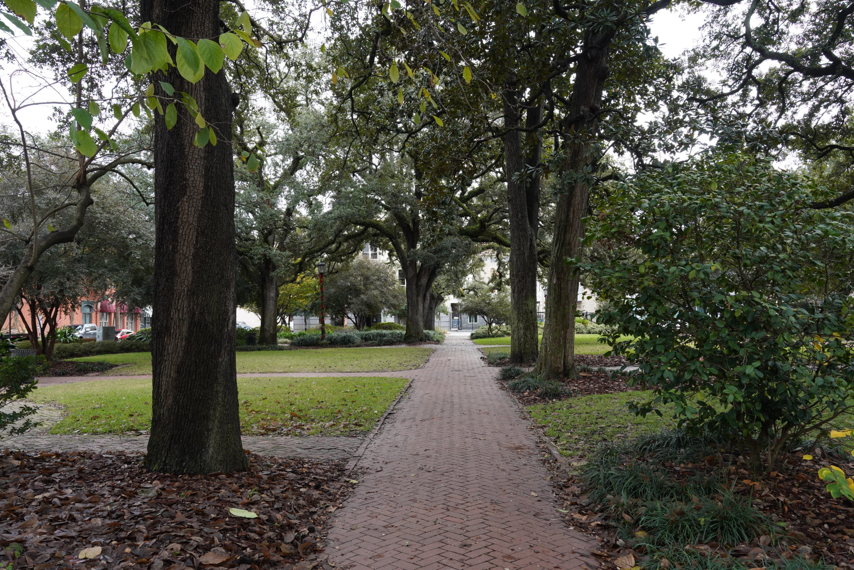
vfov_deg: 46.4
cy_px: 285
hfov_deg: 65.5
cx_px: 427
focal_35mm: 28
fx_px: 664
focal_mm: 28
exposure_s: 1/100
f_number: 10
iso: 500
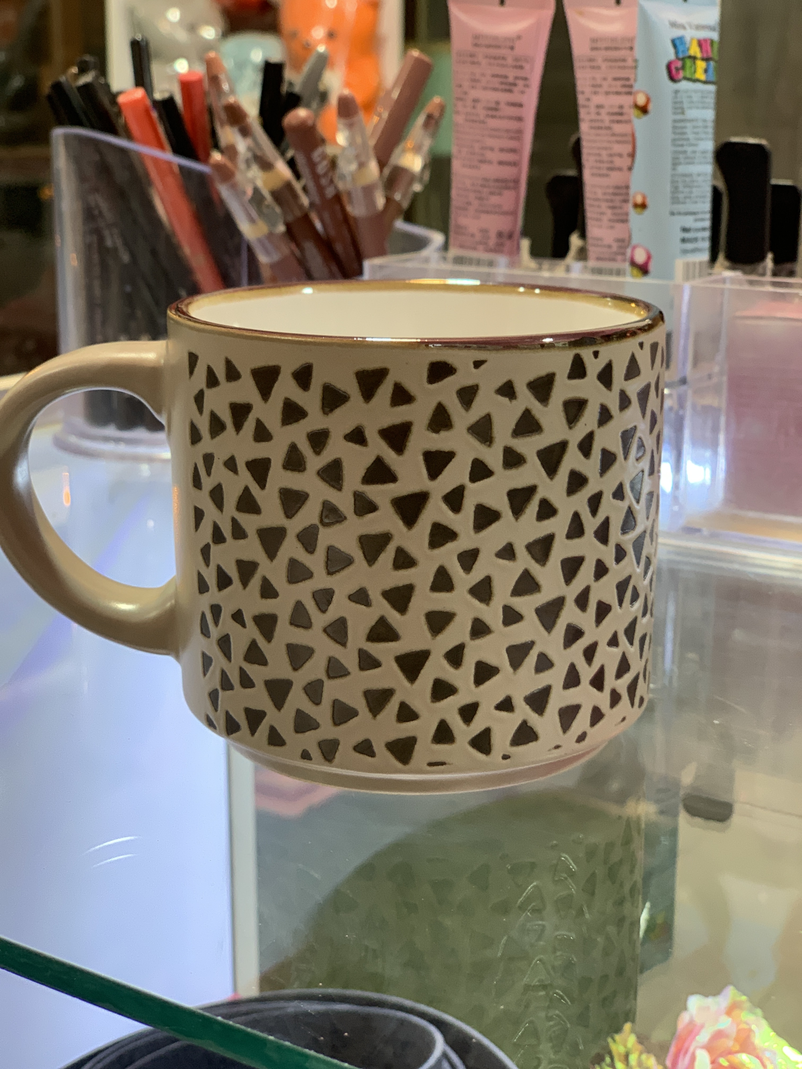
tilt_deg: -13.0
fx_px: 1606
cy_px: 534
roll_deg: -0.1
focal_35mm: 52
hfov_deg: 28.0
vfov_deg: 36.8
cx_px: 401
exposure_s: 1/50
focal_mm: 6
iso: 125
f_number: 2.4
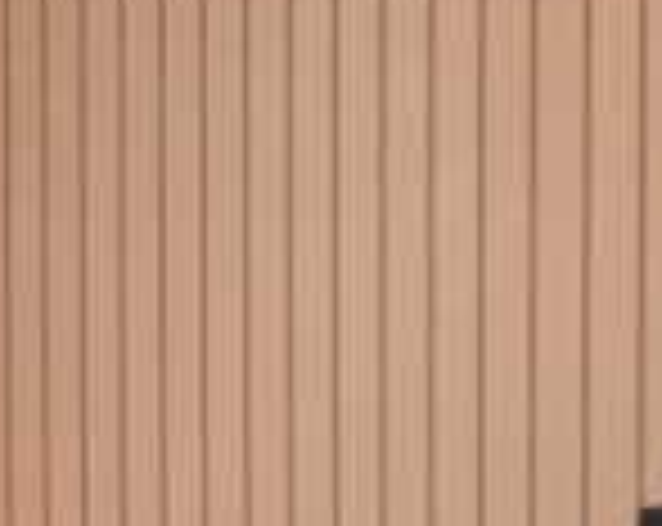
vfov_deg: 7.3
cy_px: 508
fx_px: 4126
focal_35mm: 211
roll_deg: +1.4
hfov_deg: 8.5
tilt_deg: -6.0
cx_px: -793
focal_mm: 3.3
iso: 400
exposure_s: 1/60
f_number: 2.4
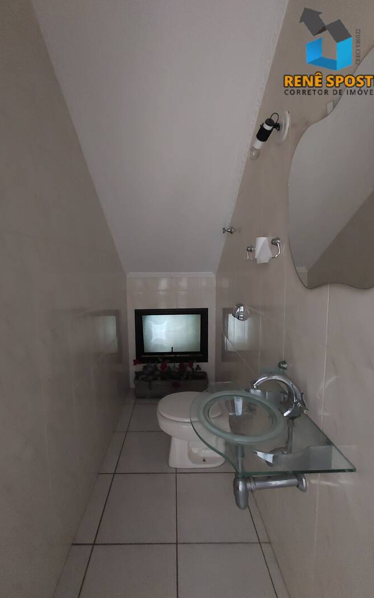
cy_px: 301
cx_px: 168
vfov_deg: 105.3
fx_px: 228
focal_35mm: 14
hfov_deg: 78.4
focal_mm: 1.74
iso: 800
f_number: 2.2
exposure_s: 1/17
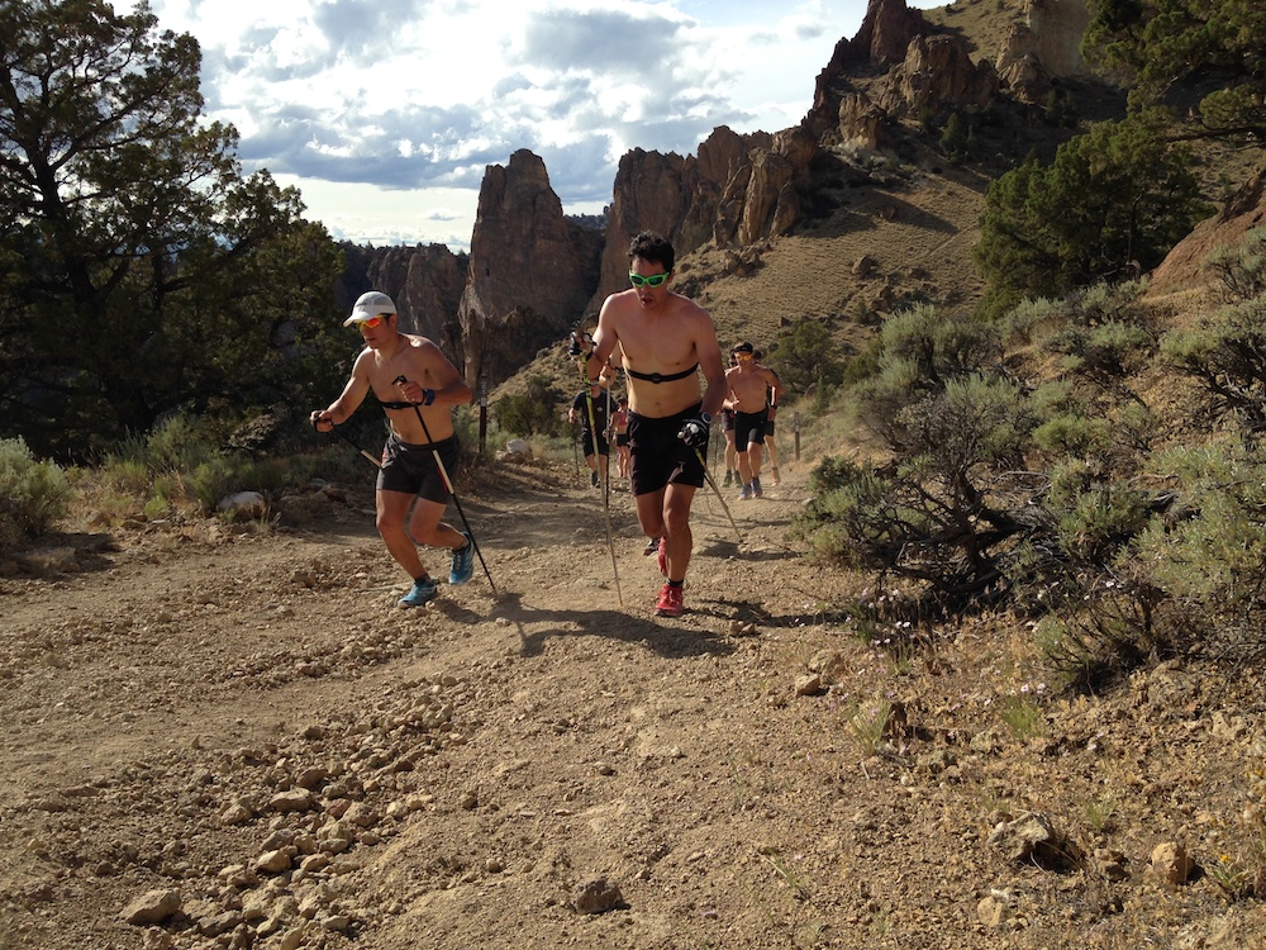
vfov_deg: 42.9
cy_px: 475
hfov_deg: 55.4
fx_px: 1207
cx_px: 633
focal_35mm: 33
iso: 50
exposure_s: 1/1355
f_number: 2.4
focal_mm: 4.12
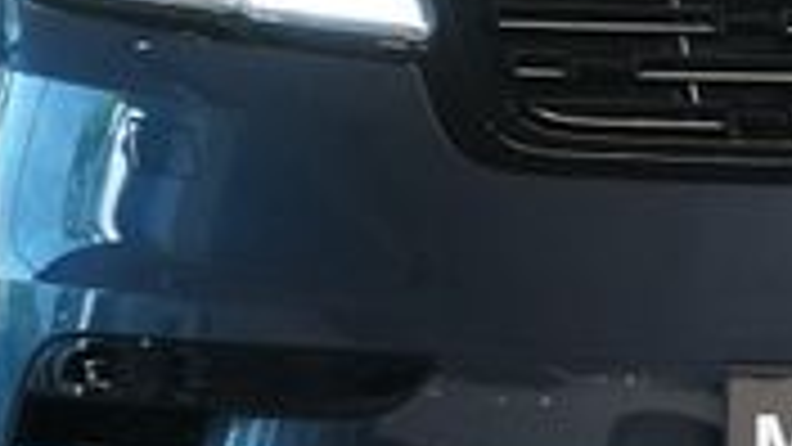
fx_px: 8568
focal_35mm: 408
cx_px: 1040
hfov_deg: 5.3
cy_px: -119
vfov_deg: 3.0
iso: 4000
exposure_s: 1/160
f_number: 5.6
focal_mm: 67
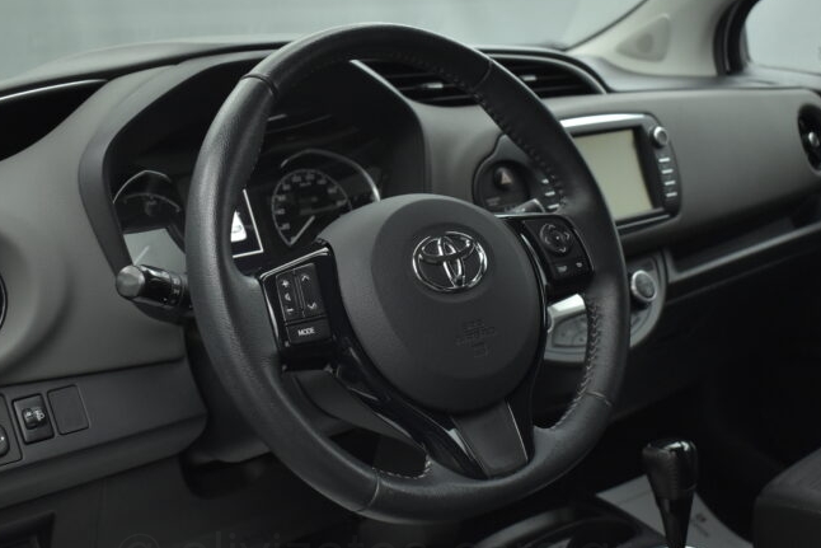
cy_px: 277
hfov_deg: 43.9
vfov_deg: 30.1
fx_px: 1017
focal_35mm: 45
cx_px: 372
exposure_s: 1/80
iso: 1600
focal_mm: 25
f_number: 4
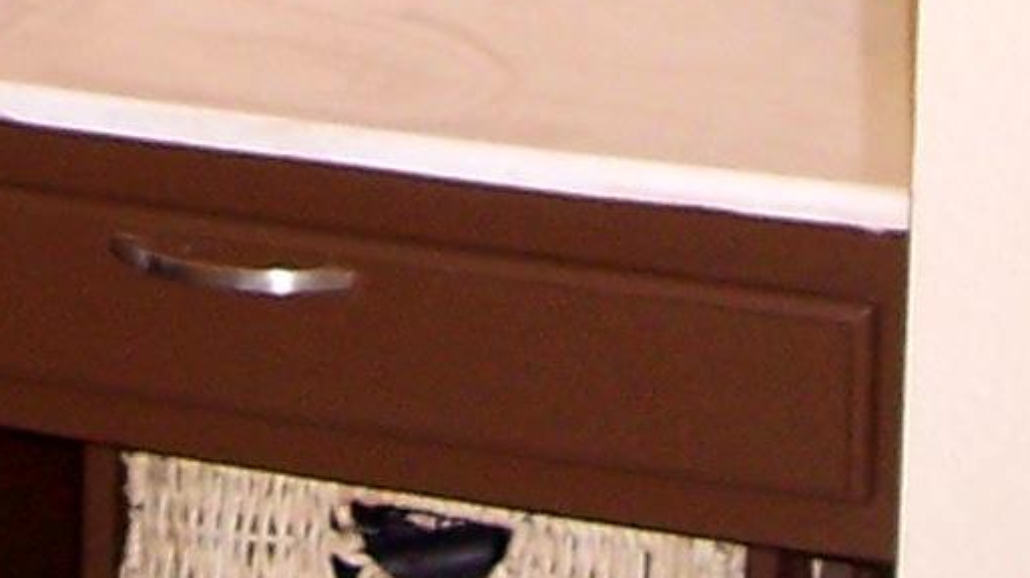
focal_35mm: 185
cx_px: 460
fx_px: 5050
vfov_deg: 6.2
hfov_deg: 11.6
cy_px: -955
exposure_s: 1/60
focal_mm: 5.6
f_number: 2.7
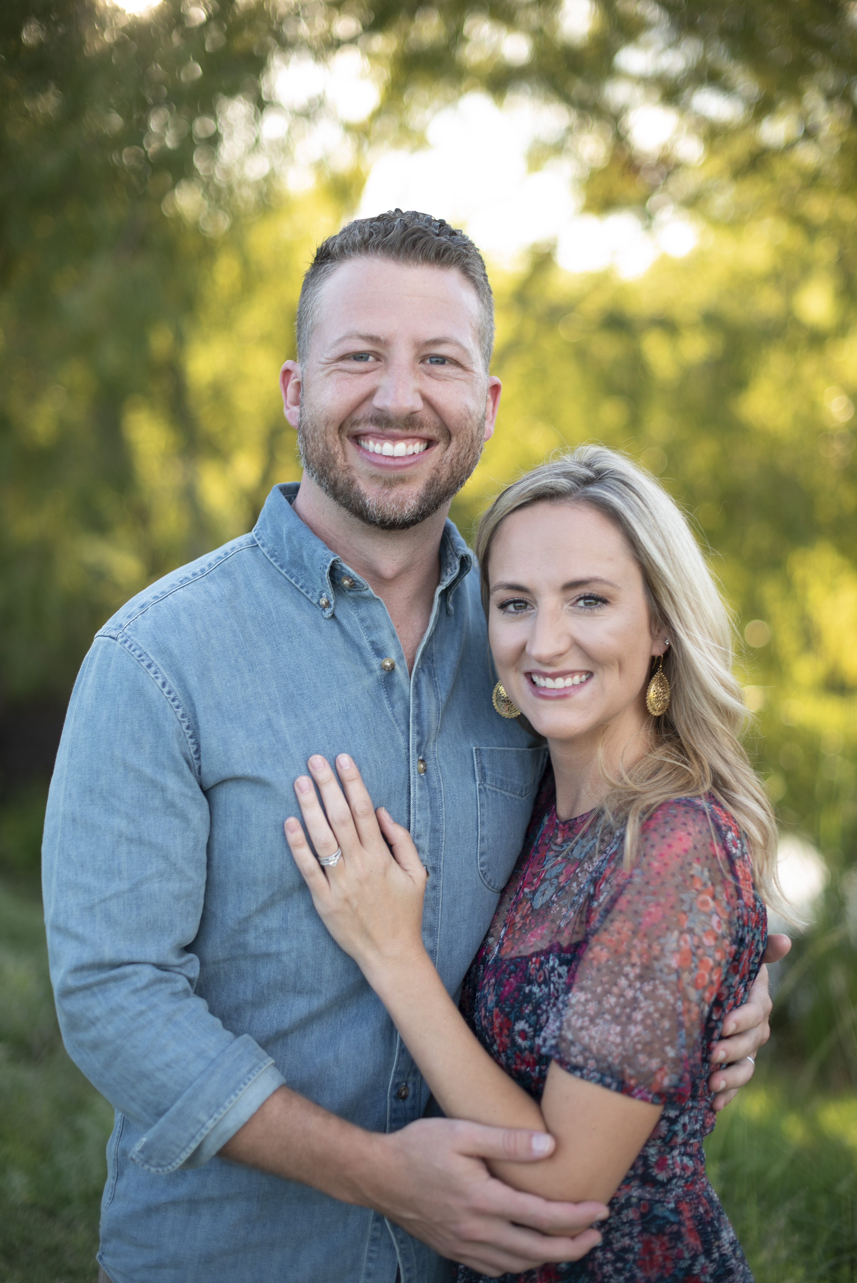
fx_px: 1784
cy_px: 642
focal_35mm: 50
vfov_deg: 39.6
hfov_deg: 27.0
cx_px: 428
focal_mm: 50
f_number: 1.8
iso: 64
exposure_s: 1/250
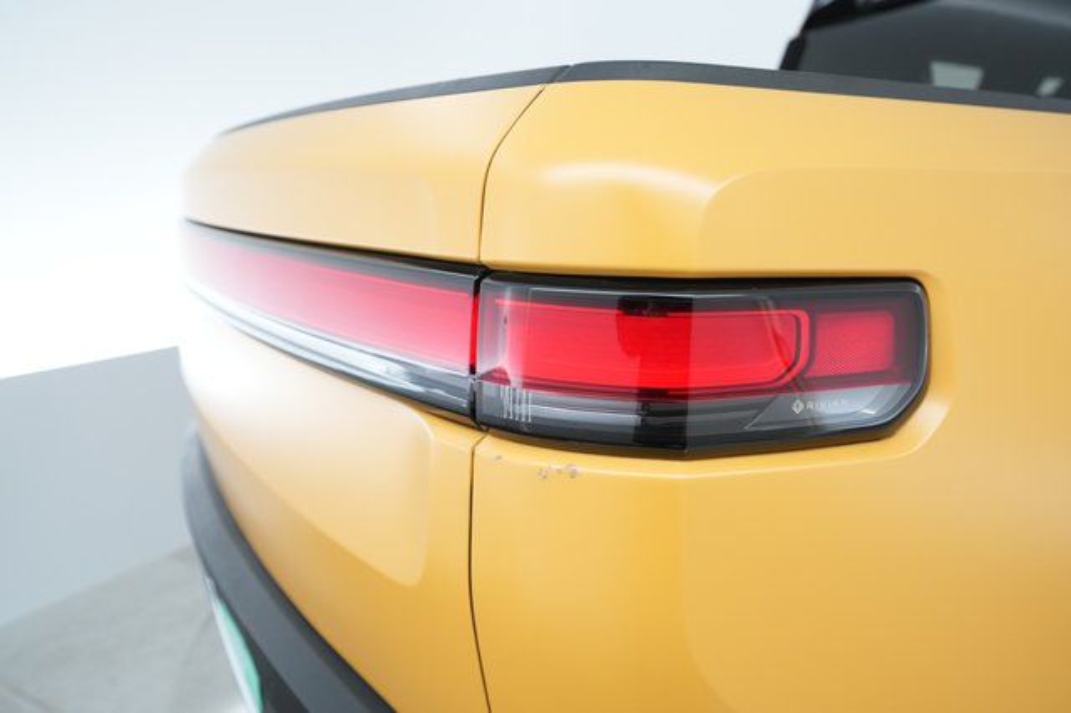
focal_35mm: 28
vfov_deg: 46.4
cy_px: 356
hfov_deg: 65.5
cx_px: 536
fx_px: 833
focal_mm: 28
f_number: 4.5
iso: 3200
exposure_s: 1/125
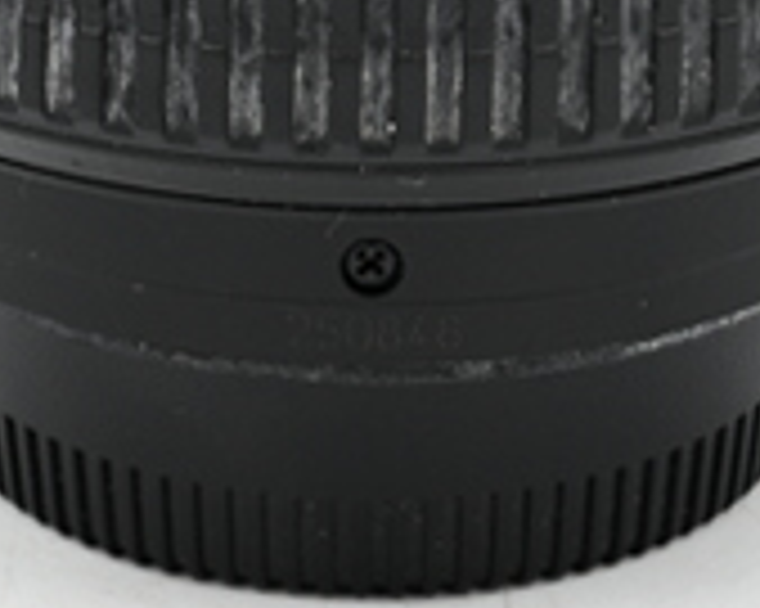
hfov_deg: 5.7
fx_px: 7643
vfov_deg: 4.5
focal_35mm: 340
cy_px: -534
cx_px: -49
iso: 100
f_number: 14
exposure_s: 1/15
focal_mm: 63
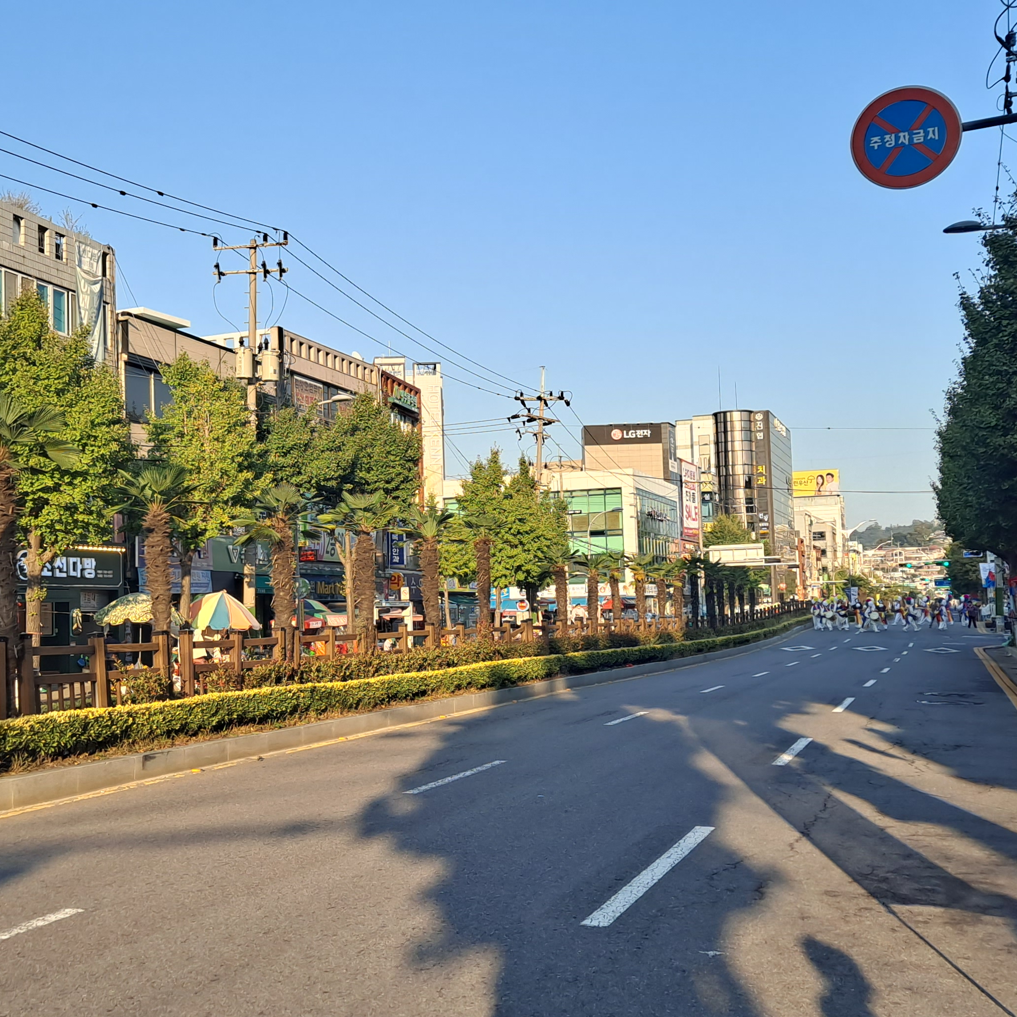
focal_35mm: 43
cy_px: 520
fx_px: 1429
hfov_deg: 39.0
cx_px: 411
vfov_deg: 39.2
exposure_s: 1/549
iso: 32
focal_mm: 4.6
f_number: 2
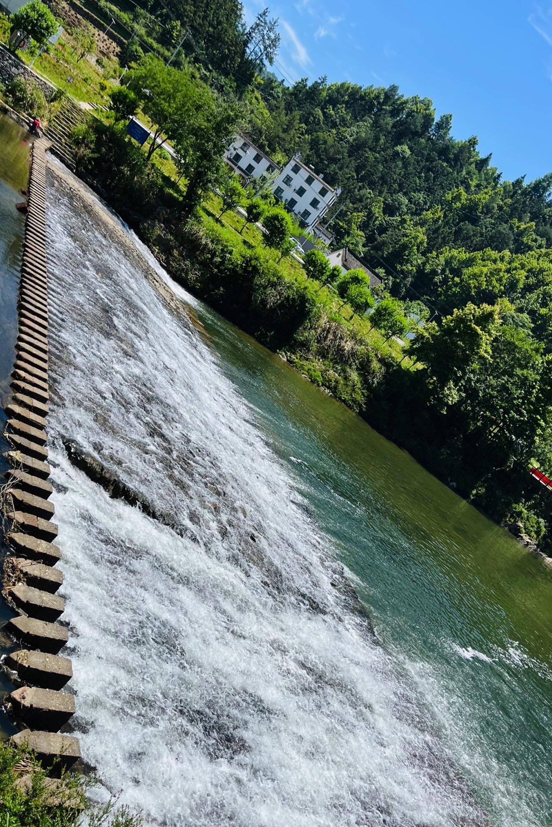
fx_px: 644
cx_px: 270
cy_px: 423
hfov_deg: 46.4
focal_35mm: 28
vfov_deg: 65.5
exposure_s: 1/5076
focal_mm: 5.1
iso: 50
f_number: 1.6
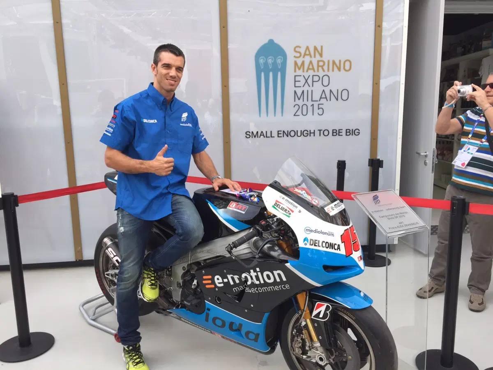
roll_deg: +0.7
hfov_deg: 61.7
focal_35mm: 29
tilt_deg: -10.3
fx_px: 413
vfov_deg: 48.2
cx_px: 246
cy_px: 185
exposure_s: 1/412
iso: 32
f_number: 2.2
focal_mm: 4.15
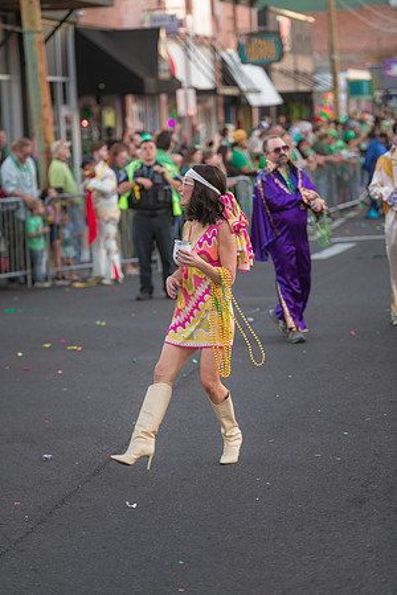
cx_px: 198
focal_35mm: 112
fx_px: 1853
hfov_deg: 12.2
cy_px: 298
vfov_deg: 18.3
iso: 400
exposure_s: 1/160
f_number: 2.8
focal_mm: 112
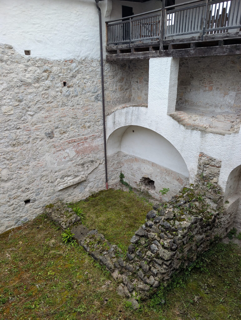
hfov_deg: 56.9
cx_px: 120
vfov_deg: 71.5
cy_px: 160
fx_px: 222
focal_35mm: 24
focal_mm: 6.9
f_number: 1.68
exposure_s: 1/280
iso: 20
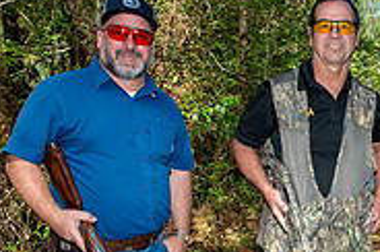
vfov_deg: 21.9
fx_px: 632
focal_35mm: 60
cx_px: 384
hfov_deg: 30.9
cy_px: 235
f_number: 5
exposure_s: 1/250
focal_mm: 19
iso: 100
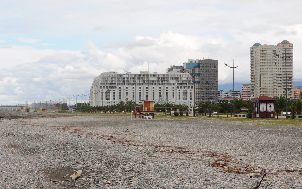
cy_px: 89
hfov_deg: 26.8
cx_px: 150
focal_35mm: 77
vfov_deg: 16.9
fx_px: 634
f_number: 11
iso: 320
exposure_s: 1/500
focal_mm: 50
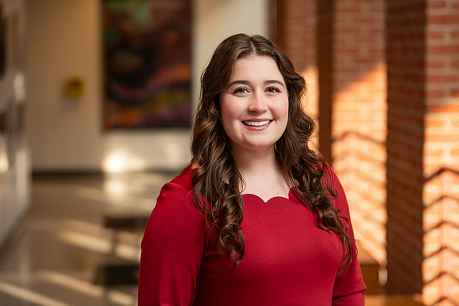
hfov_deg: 22.1
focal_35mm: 92
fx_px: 1173
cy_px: 153
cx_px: 230
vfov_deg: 14.9
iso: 250
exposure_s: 1/250
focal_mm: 92
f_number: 3.2
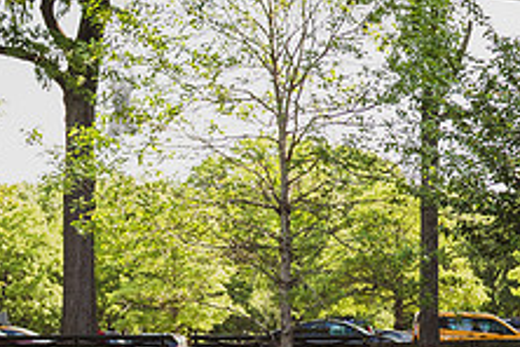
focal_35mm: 97
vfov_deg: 13.6
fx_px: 1401
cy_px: 435
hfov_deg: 20.1
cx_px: 574
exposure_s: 1/640
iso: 400
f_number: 4.5
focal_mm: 29
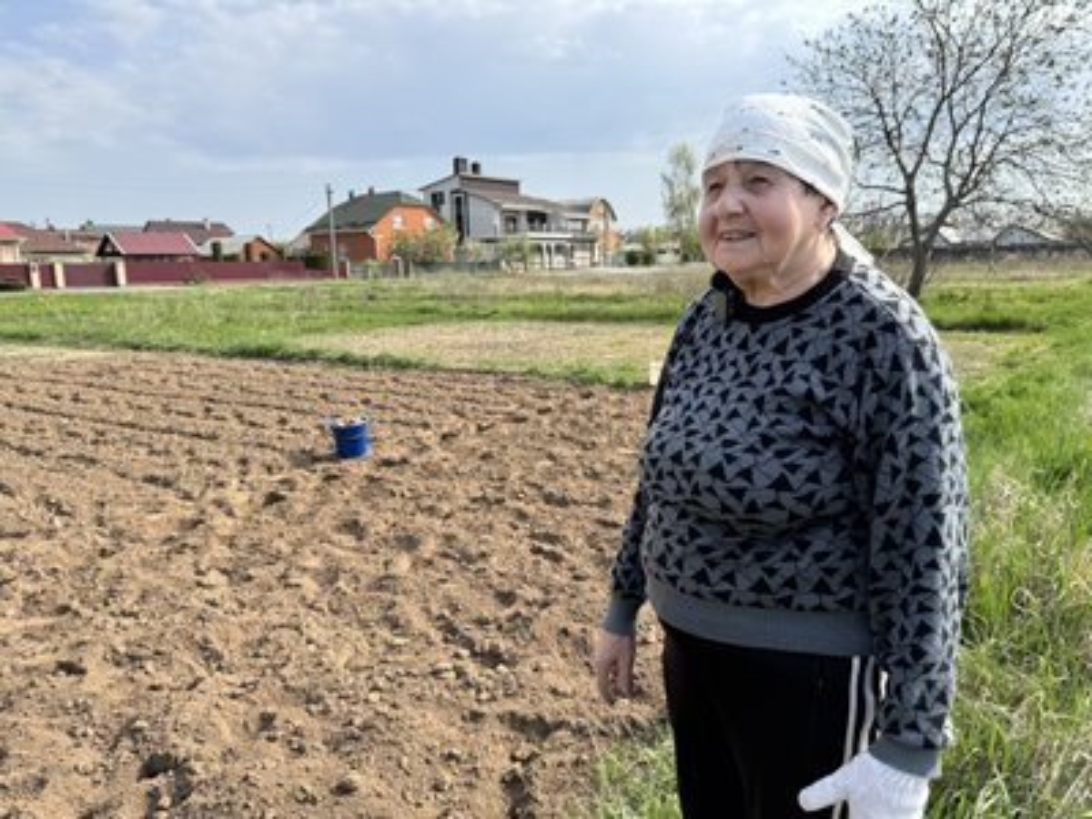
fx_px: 757
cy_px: 410
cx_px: 546
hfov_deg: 71.6
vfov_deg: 56.8
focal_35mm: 24
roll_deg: +1.0
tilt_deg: -11.3
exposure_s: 1/5348
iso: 80
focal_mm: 6.76
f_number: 1.78
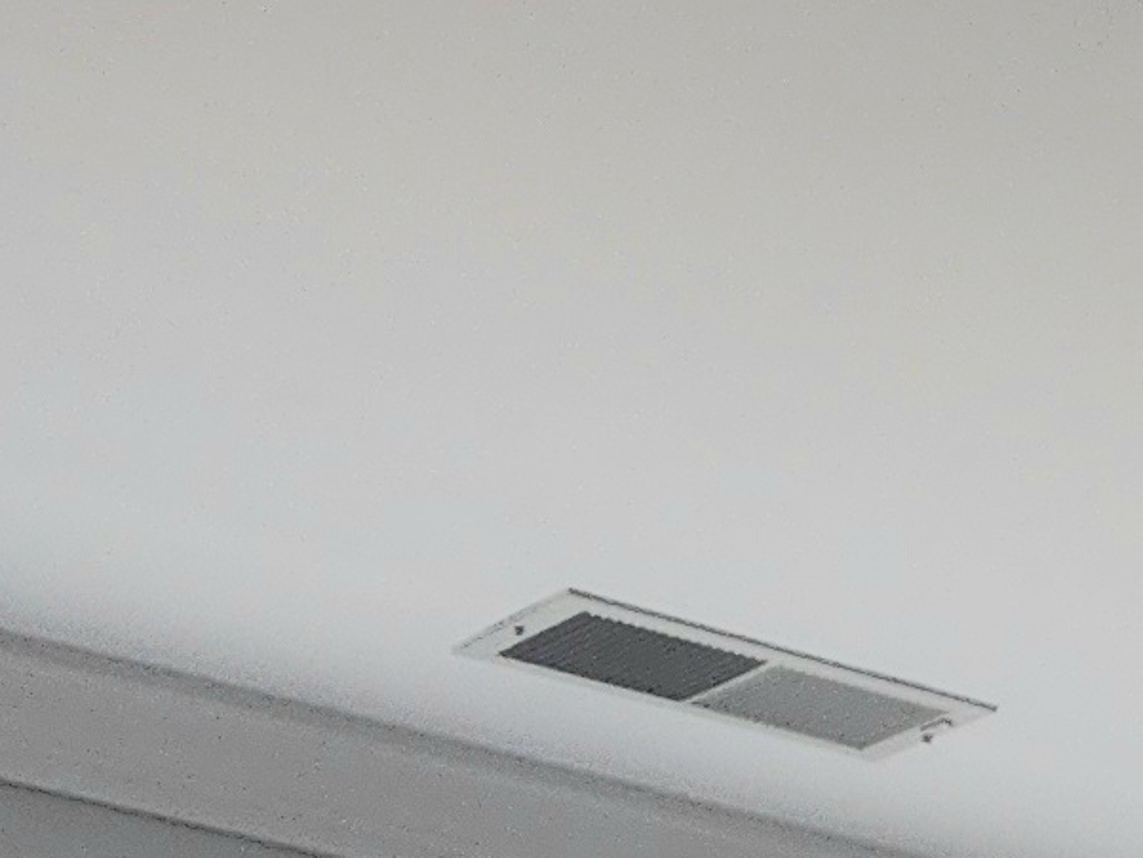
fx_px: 5053
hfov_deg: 11.6
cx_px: 2271
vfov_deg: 8.1
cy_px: 2682
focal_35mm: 153
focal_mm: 6.4
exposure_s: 1/182
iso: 80
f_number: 1.8
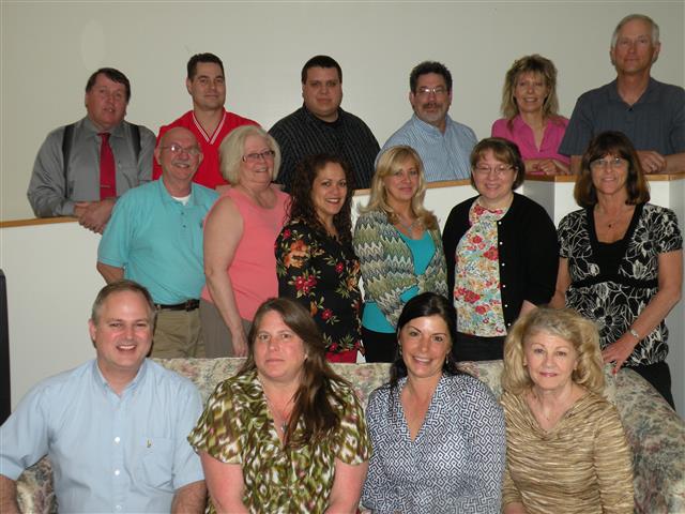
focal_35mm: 42
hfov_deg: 44.8
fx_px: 831
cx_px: 342
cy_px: 257
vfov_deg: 34.3
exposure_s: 1/60
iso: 108
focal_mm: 7.4
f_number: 3.2
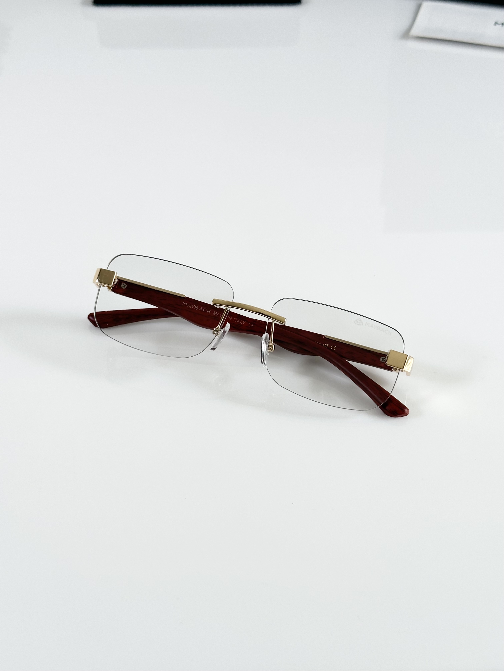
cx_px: 252
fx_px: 932
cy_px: 336
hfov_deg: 30.3
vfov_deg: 39.7
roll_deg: +1.0
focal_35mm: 48
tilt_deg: -44.9
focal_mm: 6.86
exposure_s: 1/121
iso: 64
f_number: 1.78
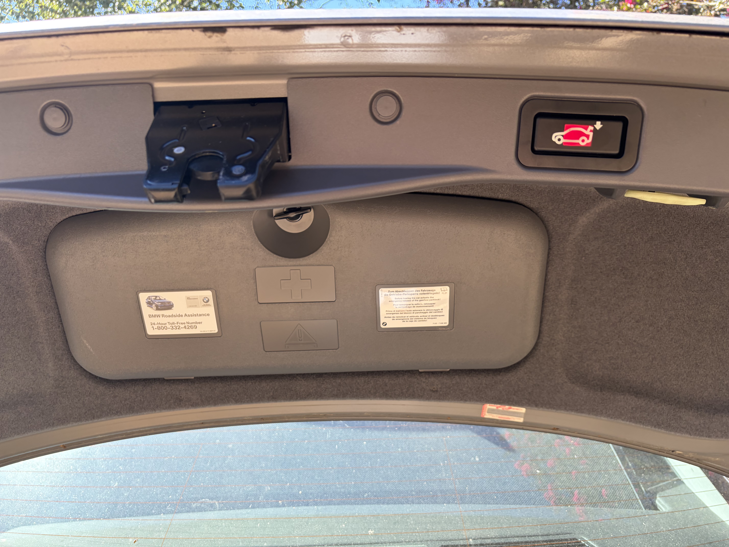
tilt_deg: -5.0
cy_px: 274
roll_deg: +0.8
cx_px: 364
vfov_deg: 53.1
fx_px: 548
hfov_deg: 67.3
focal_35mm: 26
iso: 64
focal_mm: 5.96
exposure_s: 1/354
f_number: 1.6
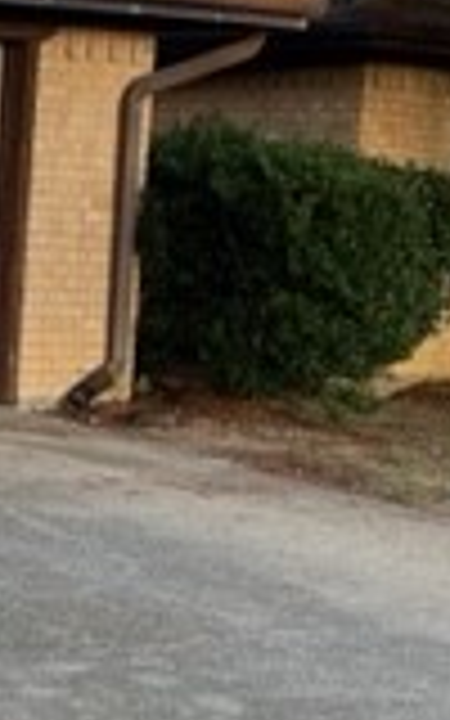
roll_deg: -4.2
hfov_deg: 11.1
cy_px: 288
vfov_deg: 18.9
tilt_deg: -2.4
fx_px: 2158
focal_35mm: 110
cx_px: -364
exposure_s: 1/241
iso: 40
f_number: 1.5
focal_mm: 5.7
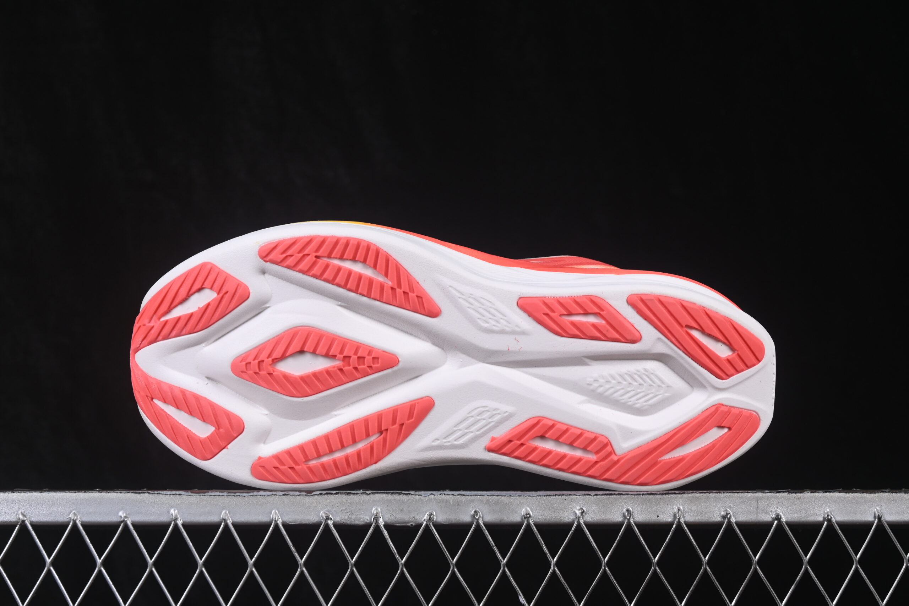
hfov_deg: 27.0
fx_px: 1894
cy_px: 303
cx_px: 454
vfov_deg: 18.2
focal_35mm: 75
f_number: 8
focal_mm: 50
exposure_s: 1/80
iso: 160
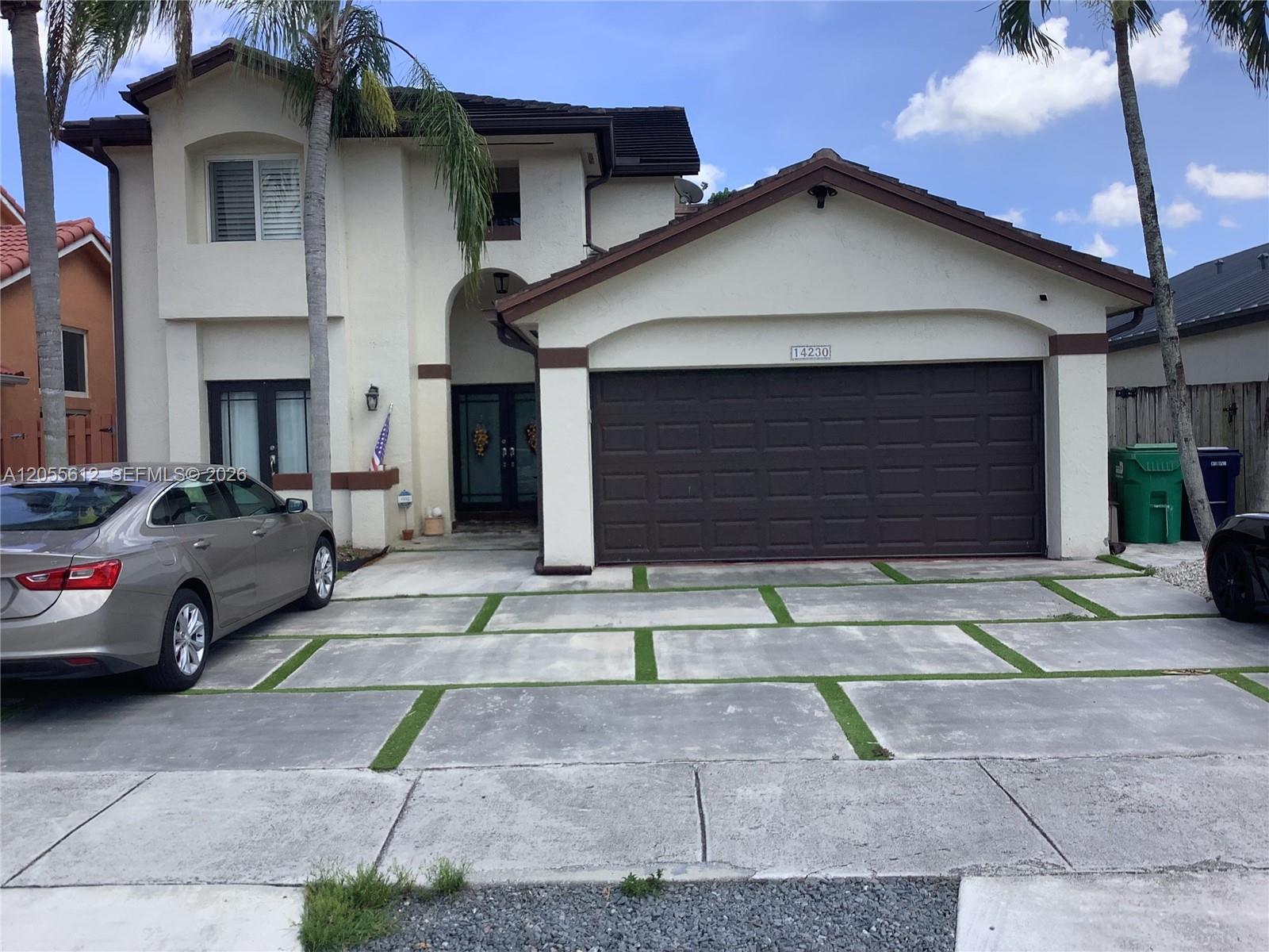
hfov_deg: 58.4
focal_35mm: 31
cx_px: 634
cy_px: 476
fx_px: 1136
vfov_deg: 45.4
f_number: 2.4
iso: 25
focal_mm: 3.3
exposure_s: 1/747
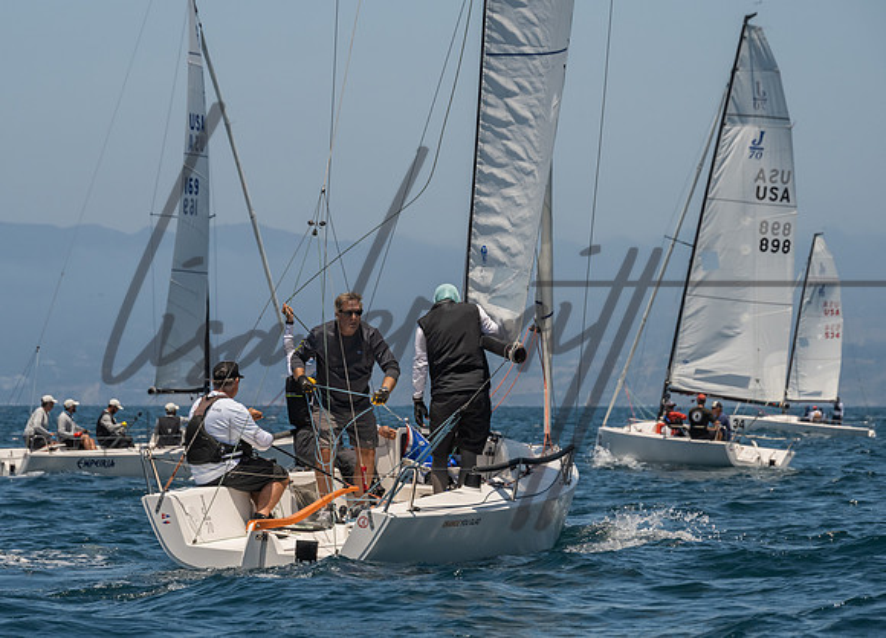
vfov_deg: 7.6
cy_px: 324
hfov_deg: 10.5
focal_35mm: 191
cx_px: 350
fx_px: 4819
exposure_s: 1/1000
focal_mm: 150
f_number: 9
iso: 640
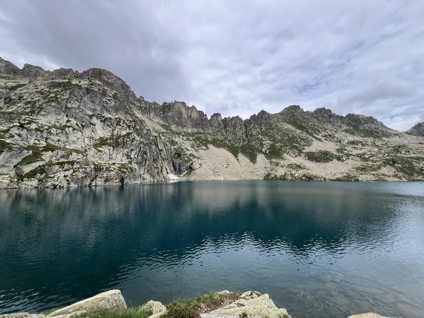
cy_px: 159
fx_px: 159
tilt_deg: +5.4
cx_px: 212
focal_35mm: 13
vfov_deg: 89.9
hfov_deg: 106.2
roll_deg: -0.3
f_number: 1.8
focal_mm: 1.57
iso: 32
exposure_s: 1/598
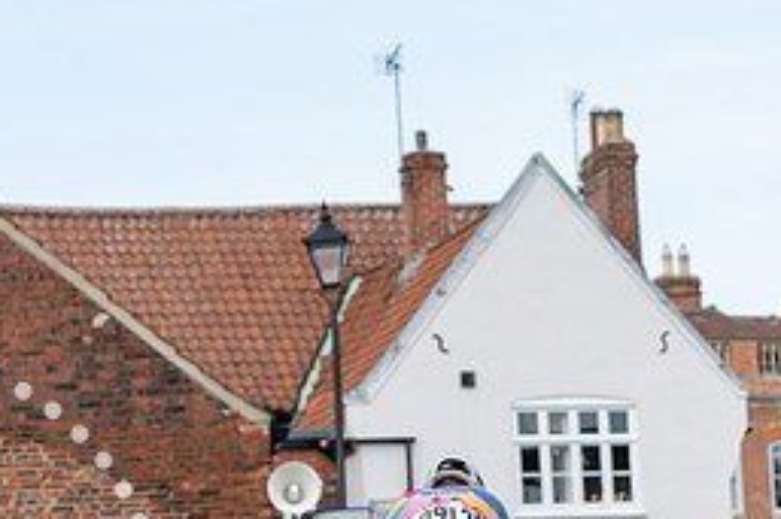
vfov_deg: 7.9
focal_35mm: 174
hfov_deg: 11.8
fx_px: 3772
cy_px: 475
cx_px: 359
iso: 100
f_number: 3.2
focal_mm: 77
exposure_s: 1/640
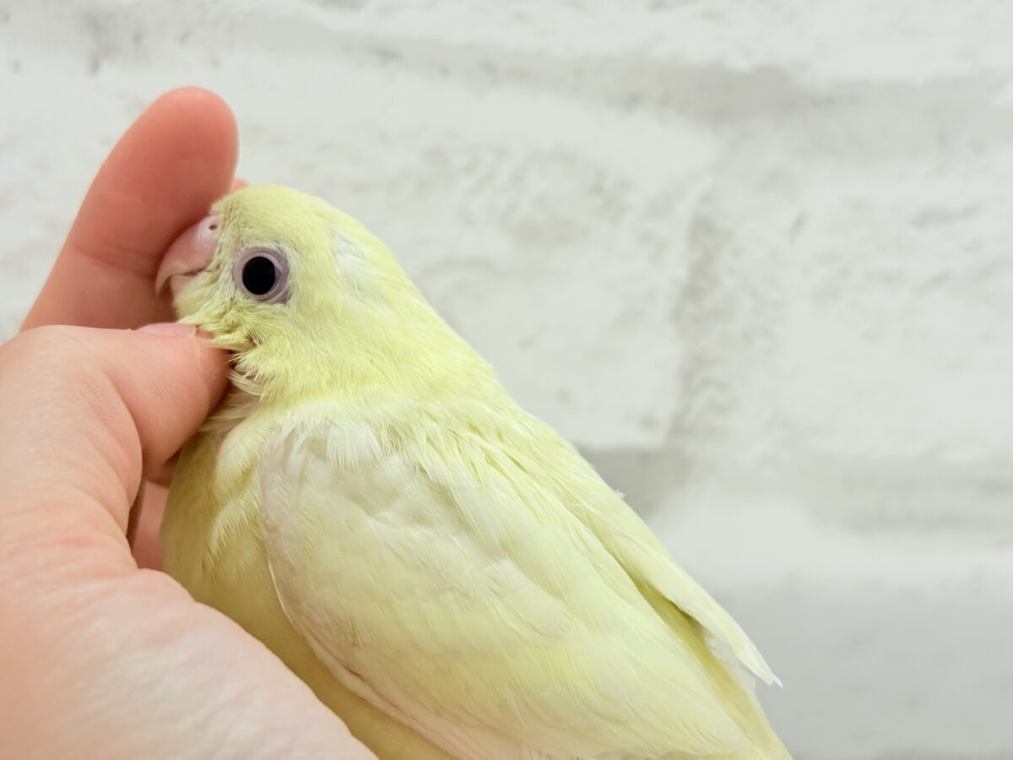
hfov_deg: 36.8
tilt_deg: -14.6
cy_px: 380
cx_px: 506
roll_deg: -6.0
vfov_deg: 28.0
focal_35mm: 52
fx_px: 1522
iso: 80
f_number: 1.6
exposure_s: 1/100
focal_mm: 5.96
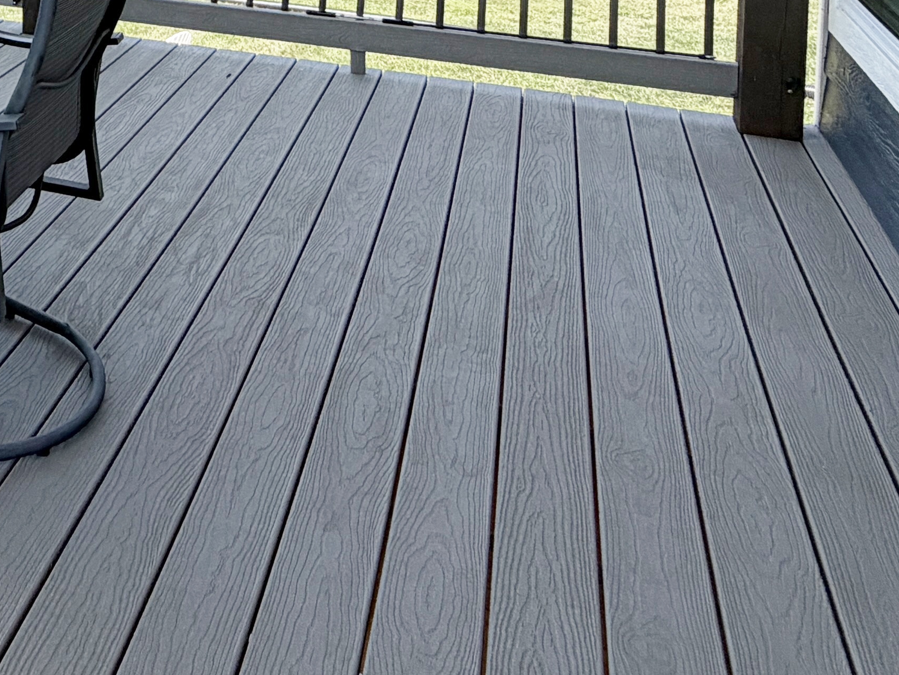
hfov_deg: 33.9
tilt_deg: -3.3
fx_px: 1221
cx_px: -136
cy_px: -220
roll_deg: -0.2
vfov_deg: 26.0
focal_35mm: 47
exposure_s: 1/770
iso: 40
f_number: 2.2
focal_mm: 2.22
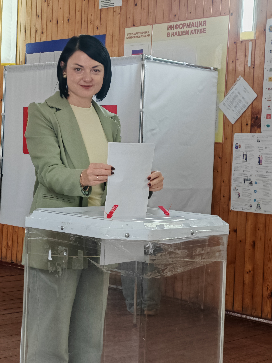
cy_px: 182
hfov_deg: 21.0
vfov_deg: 27.8
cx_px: 136
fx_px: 733
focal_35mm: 70
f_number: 2.4
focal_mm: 8.67
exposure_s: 1/33
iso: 500
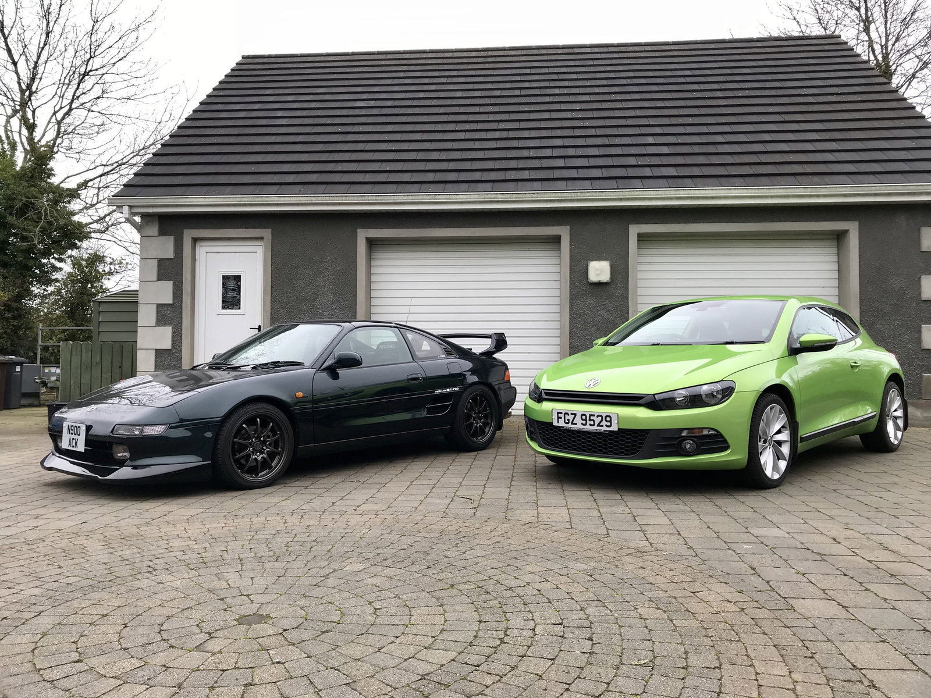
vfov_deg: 49.7
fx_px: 753
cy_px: 349
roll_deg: -0.7
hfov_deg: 63.4
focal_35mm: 28
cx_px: 466
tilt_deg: +3.3
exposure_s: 1/112
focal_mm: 3.99
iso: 20
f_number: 1.8
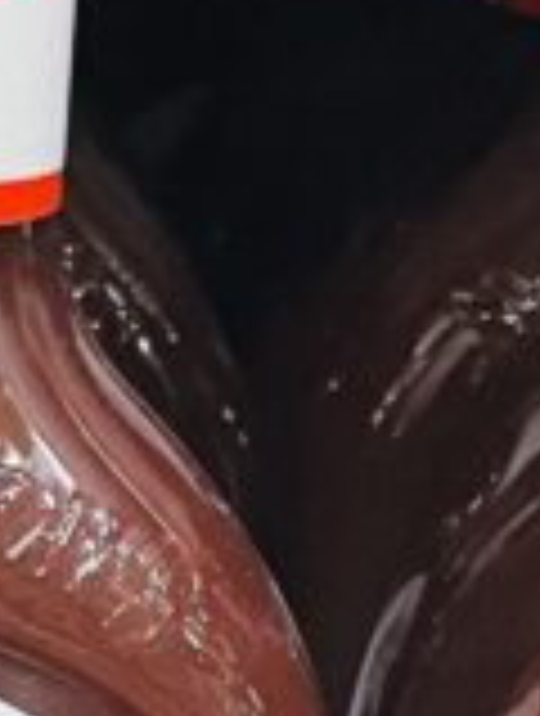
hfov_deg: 8.8
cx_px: -216
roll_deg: -2.6
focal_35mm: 167
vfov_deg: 11.3
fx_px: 3460
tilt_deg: -23.5
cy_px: 1085
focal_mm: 4.2
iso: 200
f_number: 1.6
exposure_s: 1/60
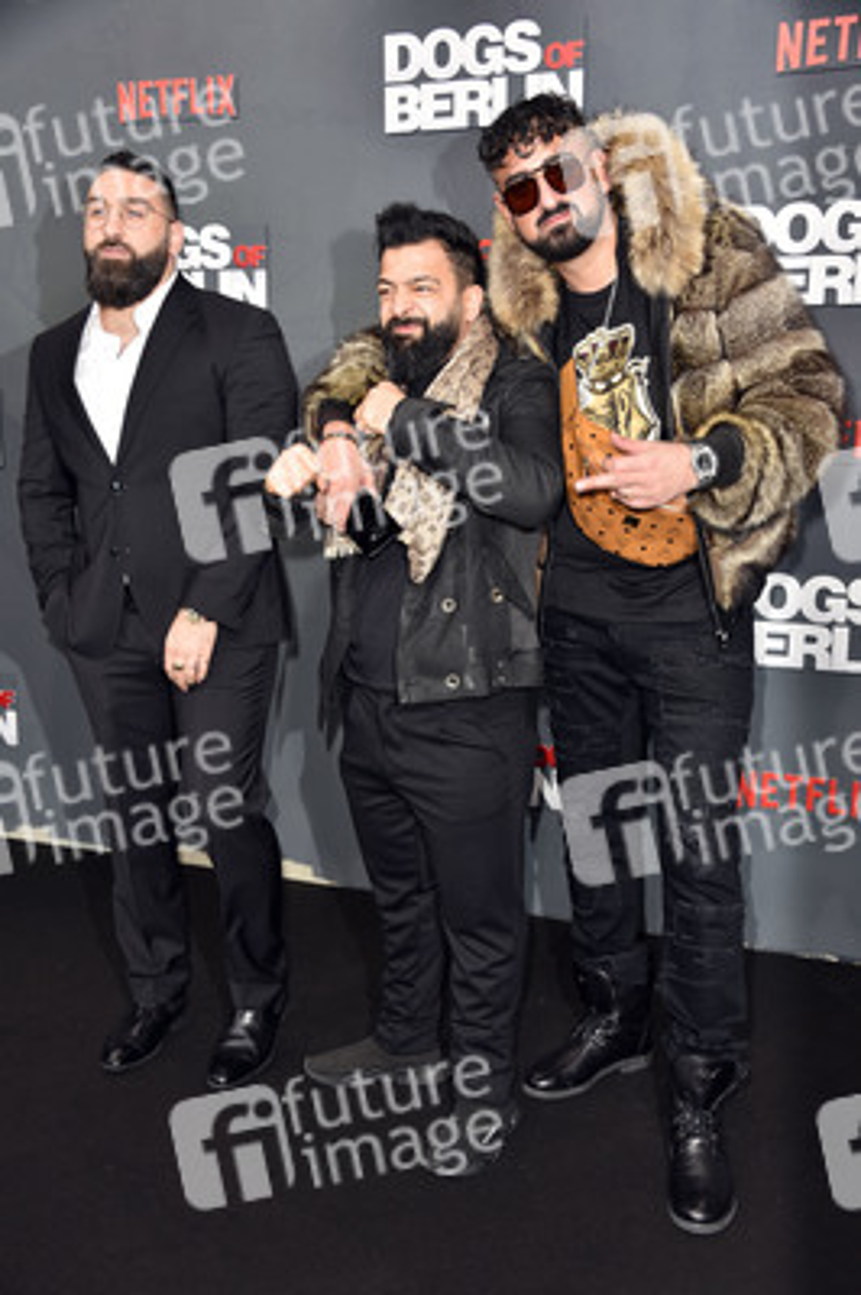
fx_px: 1437
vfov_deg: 48.5
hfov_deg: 33.3
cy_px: 648
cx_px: 430
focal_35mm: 40
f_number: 5.6
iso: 250
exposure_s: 1/200
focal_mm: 40
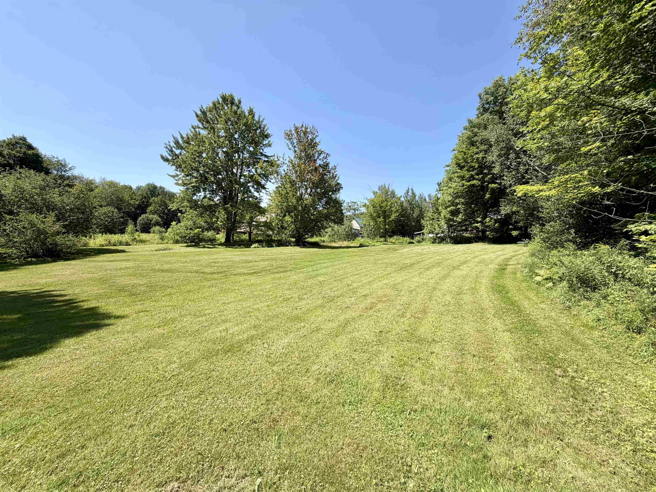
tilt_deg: +0.7
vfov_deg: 85.7
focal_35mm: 14
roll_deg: -3.5
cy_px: 246
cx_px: 328
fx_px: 265
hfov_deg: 102.1
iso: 32
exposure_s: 1/770
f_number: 2.2
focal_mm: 2.22
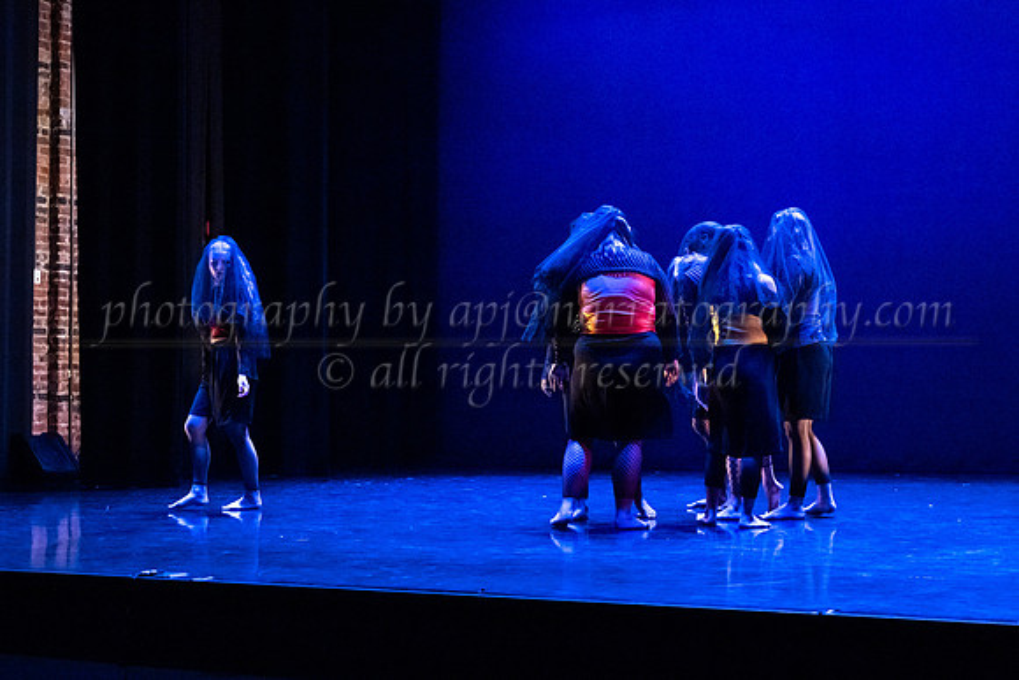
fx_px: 1603
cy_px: 313
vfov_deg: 23.9
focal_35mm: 57
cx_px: 504
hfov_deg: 35.3
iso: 4000
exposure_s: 1/320
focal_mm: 46
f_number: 3.5
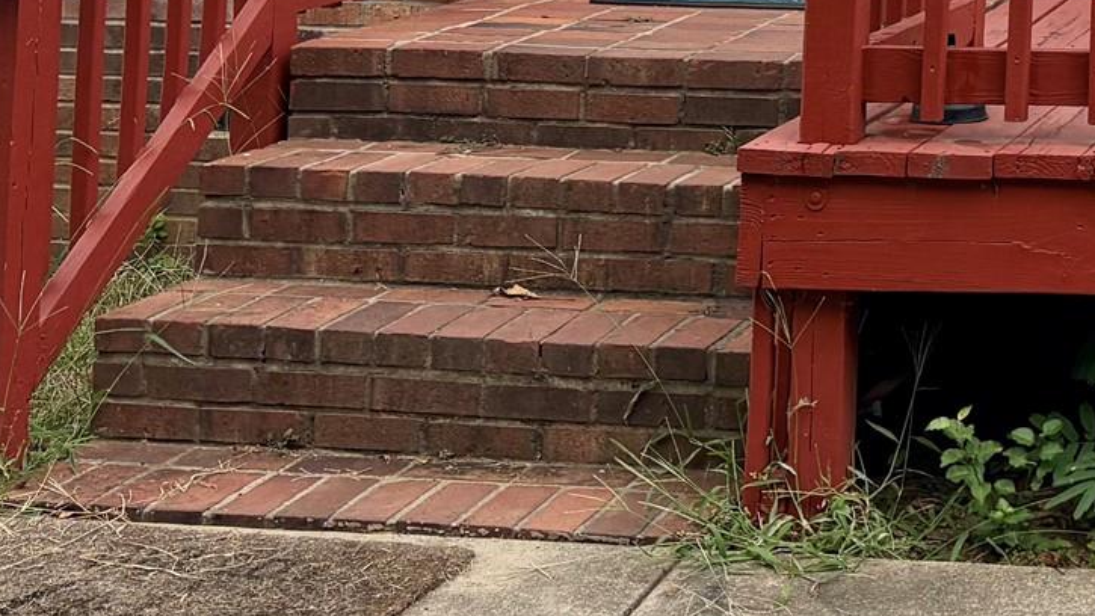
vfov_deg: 13.8
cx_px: 1329
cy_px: -406
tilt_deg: +4.6
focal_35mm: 80
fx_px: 2323
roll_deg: -0.8
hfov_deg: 24.0
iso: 64
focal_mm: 5.96
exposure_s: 1/2283
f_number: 1.6
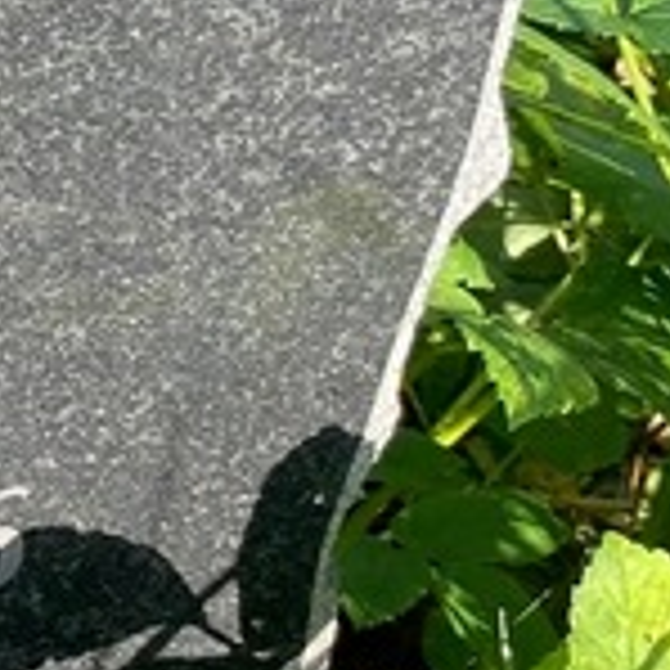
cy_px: 27
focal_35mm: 123
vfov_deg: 14.0
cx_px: -944
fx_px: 2693
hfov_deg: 11.6
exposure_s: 1/429
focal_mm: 4.25
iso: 32
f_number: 1.8
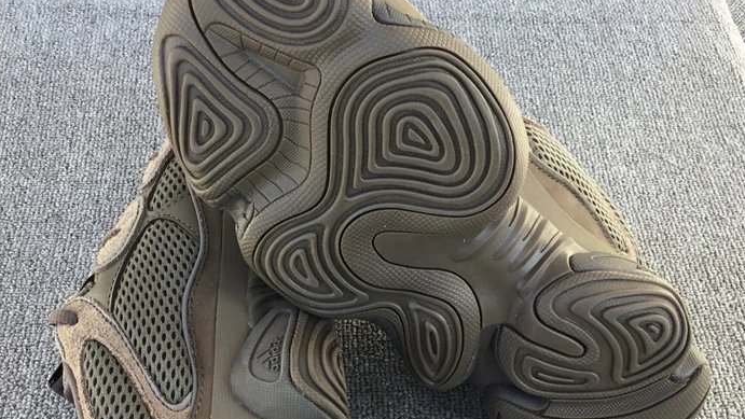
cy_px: 273
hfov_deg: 46.4
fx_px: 869
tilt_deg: -51.8
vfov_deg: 27.0
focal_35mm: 44
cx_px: 354
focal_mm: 3.3
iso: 25
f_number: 2.4
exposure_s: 1/105
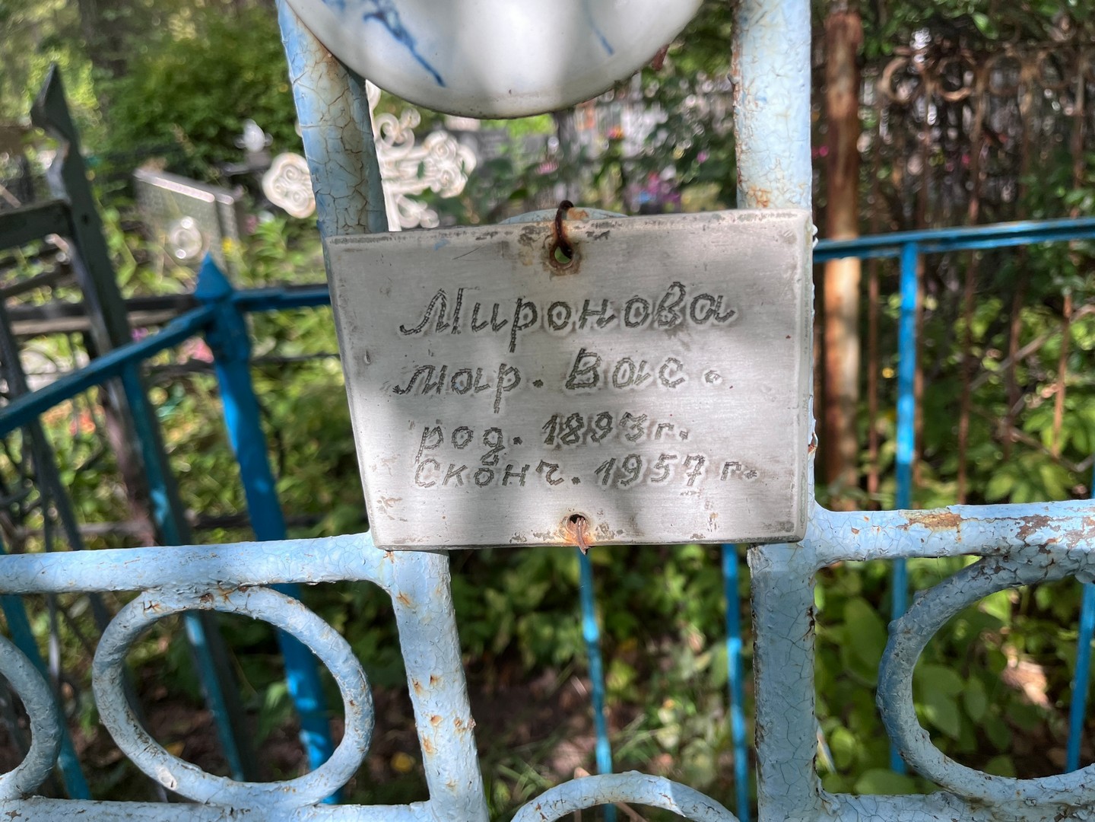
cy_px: 411
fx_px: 822
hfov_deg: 67.3
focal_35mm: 26
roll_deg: +4.3
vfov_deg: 53.1
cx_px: 548
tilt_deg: -18.6
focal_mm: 5.1
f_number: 1.6
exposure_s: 1/710
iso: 50
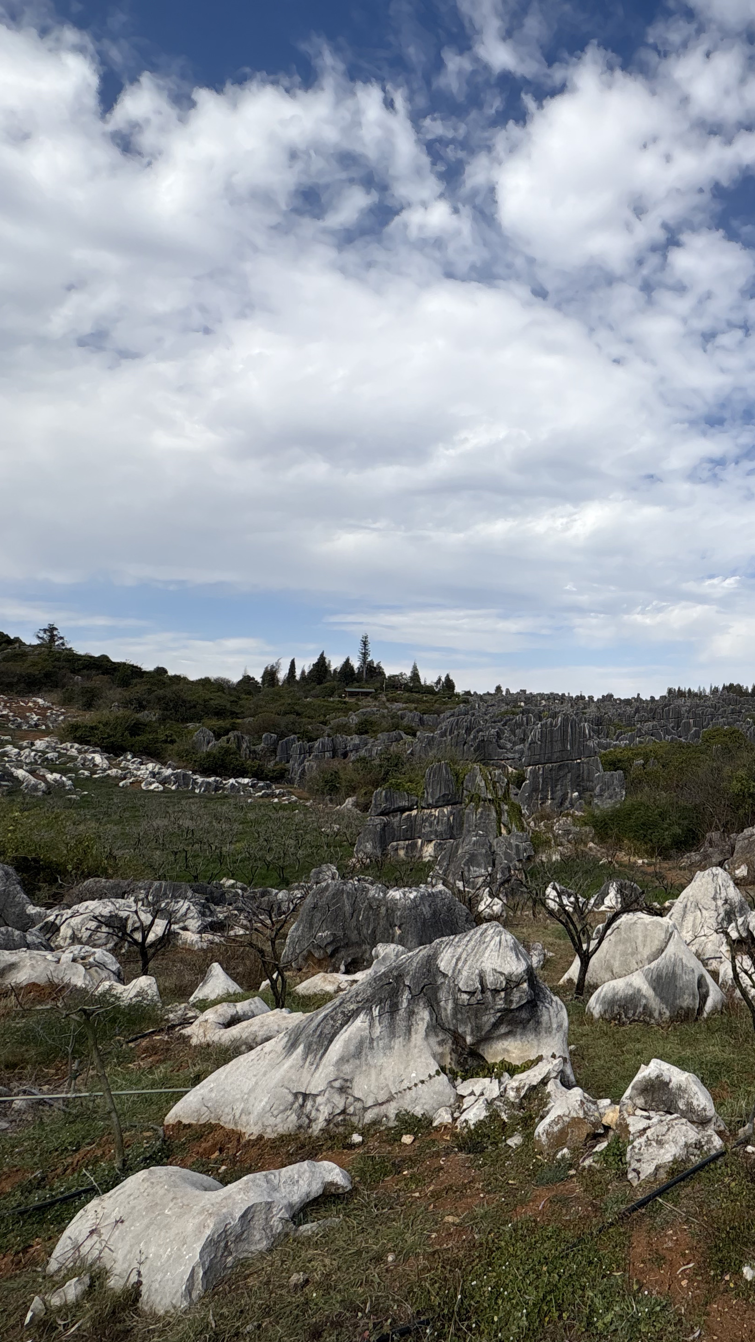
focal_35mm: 21
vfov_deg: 83.8
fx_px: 747
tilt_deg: +3.7
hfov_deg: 47.8
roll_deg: +0.3
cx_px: 686
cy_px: 691
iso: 50
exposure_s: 1/2674
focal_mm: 2.22
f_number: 2.2
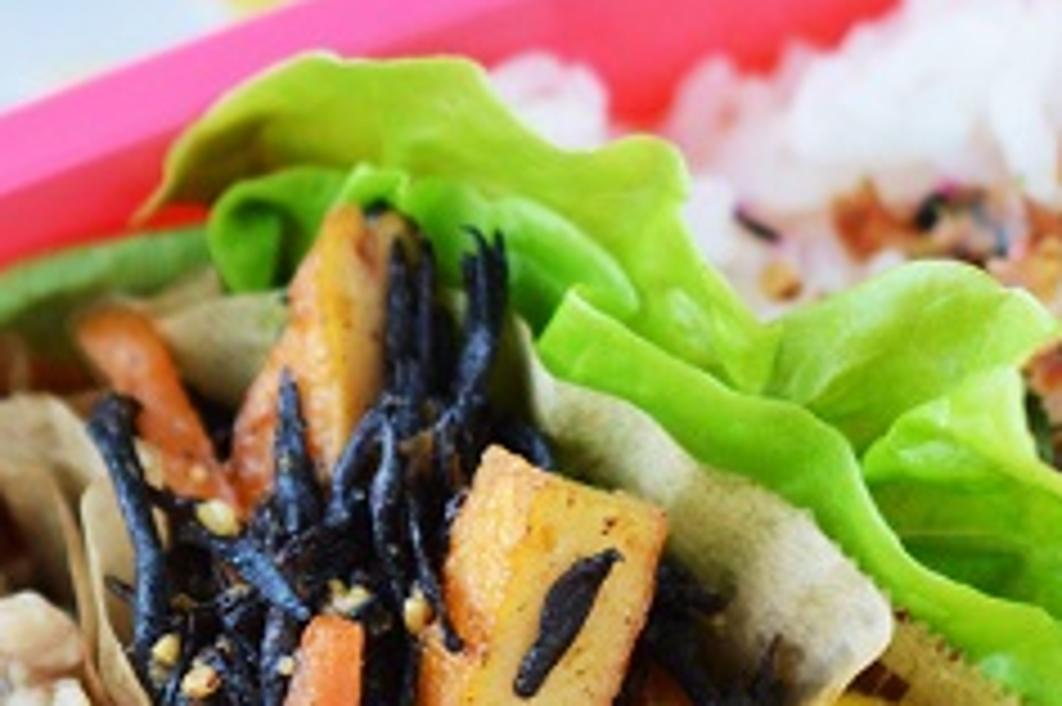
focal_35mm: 178
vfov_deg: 7.6
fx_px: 5247
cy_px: 886
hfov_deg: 11.6
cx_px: 416
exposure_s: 1/60
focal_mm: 40
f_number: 3
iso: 640
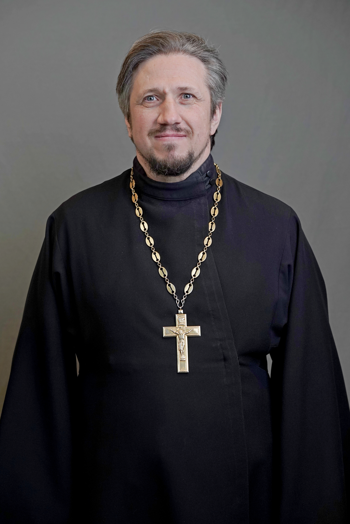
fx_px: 1239
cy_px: 262
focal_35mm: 85
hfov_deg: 16.1
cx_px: 175
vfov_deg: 23.9
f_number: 3.5
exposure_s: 1/100
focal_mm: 85
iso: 1000
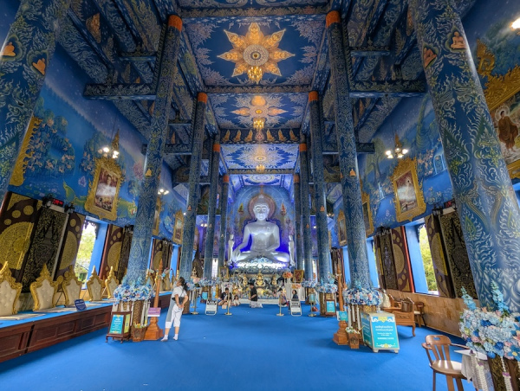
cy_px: 196
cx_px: 260
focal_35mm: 16
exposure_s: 1/50
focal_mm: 2.35
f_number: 2.2
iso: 64
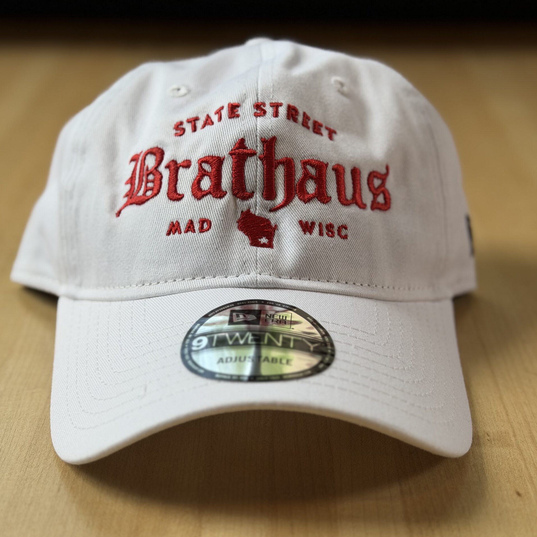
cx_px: 269
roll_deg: -1.6
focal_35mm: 57
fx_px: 1000
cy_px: 336
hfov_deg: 30.0
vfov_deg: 29.9
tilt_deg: -30.1
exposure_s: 1/162
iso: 50
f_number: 1.78
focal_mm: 6.76
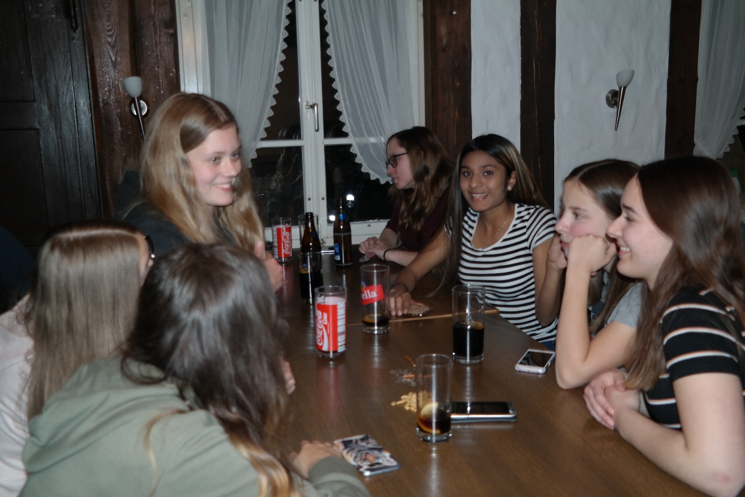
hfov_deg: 53.1
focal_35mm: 36
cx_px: 372
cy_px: 248
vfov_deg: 36.9
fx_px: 745
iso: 400
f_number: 4
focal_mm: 24
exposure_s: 1/50
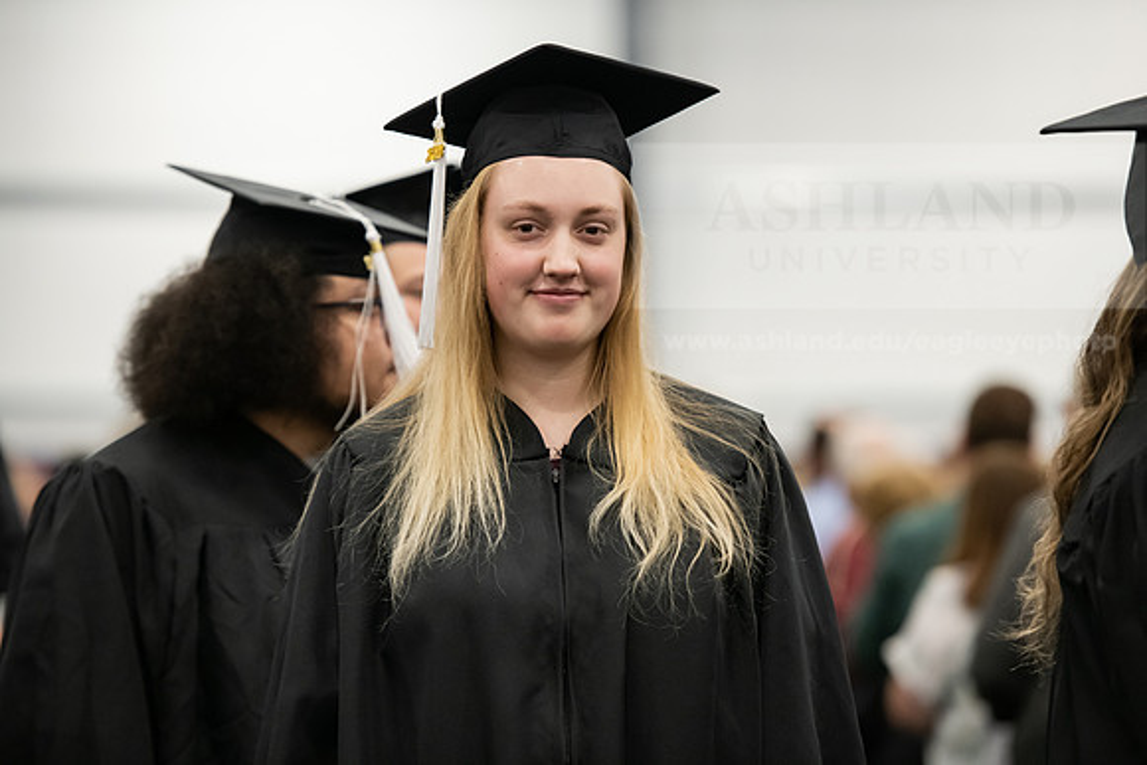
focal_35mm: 170
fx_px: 5417
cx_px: 574
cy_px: 382
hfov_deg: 12.1
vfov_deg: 8.1
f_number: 3.2
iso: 3200
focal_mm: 170
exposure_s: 1/200
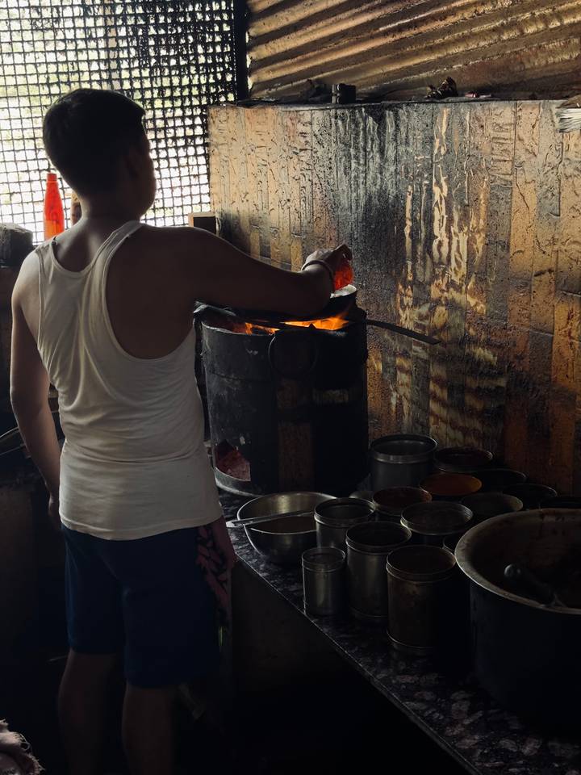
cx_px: 290
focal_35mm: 48
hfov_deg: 30.3
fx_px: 1074
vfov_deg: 39.7
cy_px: 388
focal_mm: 6.86
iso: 50
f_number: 1.78
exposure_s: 1/121
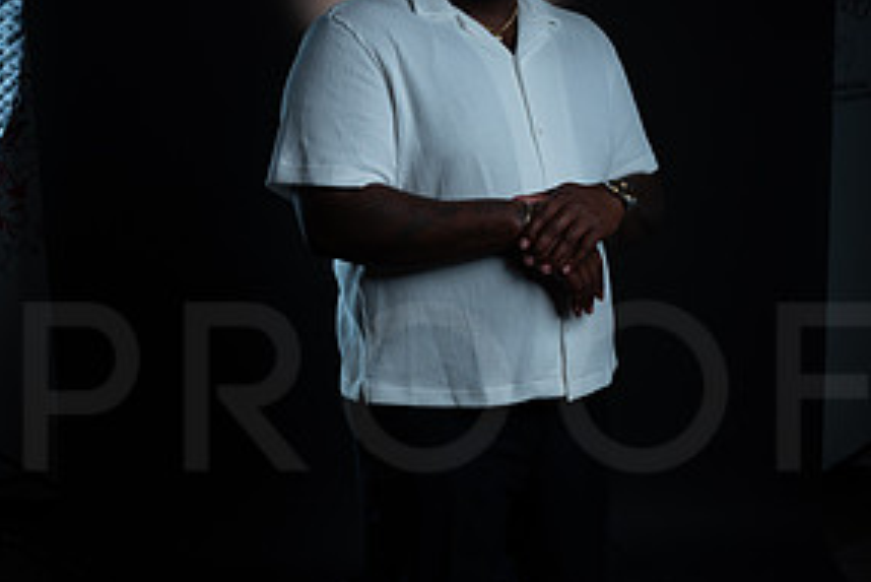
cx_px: 451
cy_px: 384
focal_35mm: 55
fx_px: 1331
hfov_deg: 36.2
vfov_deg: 24.5
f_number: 5.6
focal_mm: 35
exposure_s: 1/250
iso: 500
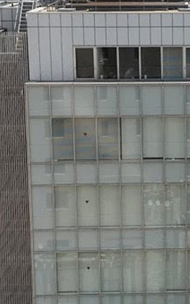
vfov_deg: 18.6
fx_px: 928
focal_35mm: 112
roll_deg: -0.6
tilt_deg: -10.2
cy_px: 140
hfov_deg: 11.5
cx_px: 227
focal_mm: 3.99
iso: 20
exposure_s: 1/2994
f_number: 1.8
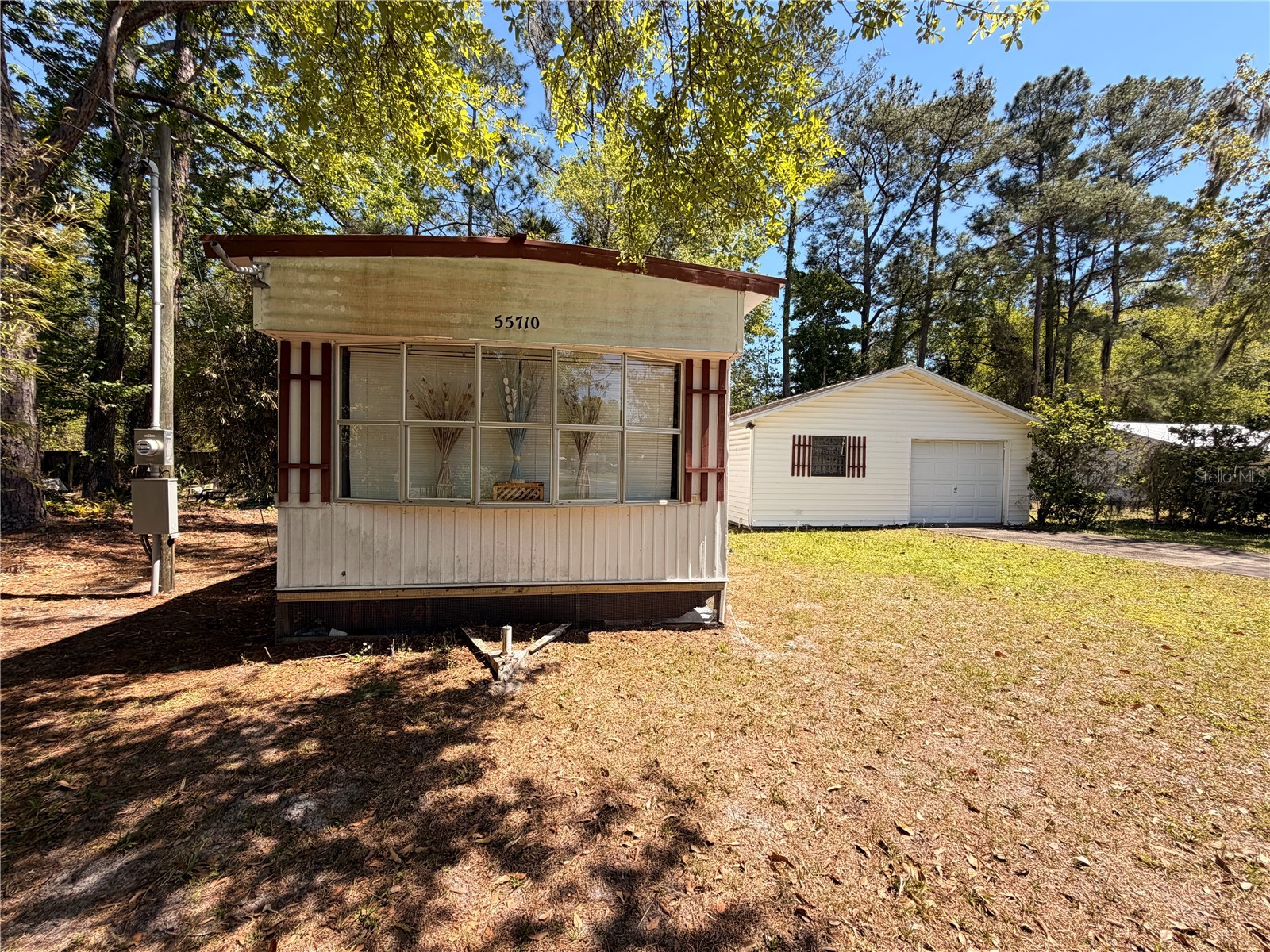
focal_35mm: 14
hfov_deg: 102.1
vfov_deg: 85.7
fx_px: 514
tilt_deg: -0.4
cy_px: 476
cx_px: 635
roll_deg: +0.1
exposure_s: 1/686
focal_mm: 2.22
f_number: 2.2
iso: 40
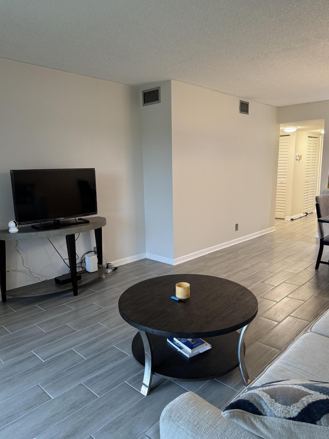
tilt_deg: -11.0
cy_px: 227
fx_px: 317
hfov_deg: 54.9
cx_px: 169
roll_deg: +1.2
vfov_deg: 69.4
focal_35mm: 25
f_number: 1.78
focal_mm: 6.76
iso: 250
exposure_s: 1/60
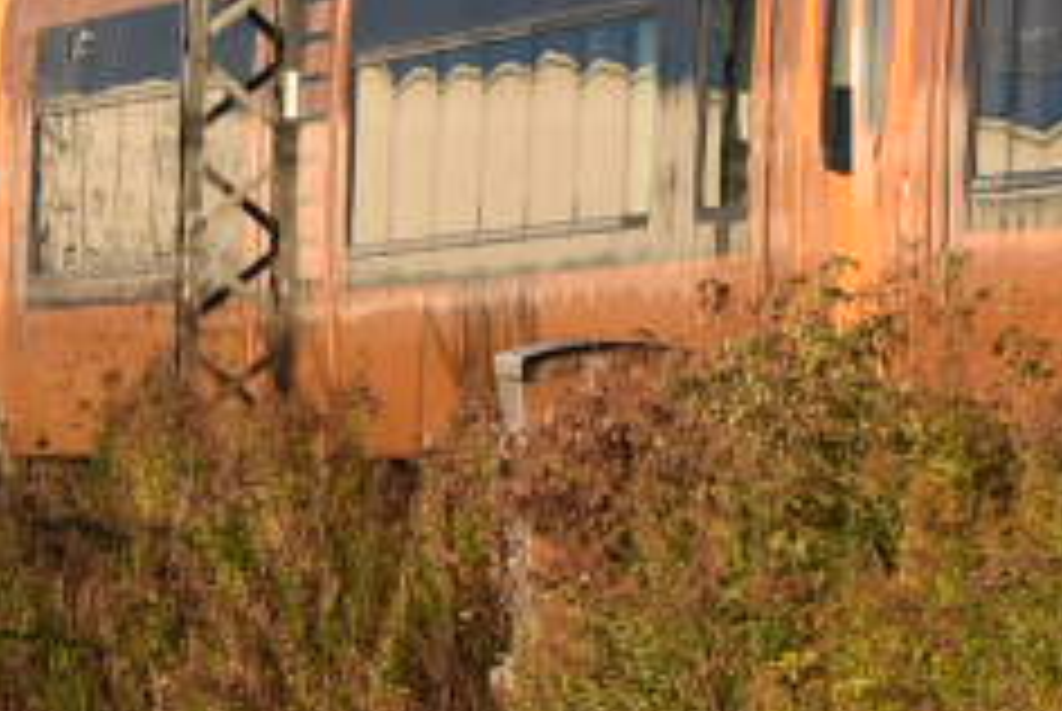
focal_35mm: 856
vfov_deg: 1.6
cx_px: 1503
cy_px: -27
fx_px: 25275
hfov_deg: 2.4
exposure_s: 1/1250
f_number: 5
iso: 400
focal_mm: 105
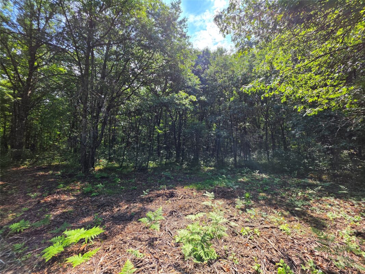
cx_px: 182
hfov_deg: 106.2
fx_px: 137
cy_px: 137
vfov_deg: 89.9
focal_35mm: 13
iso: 32
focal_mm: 2.2
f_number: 1.9
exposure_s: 1/994
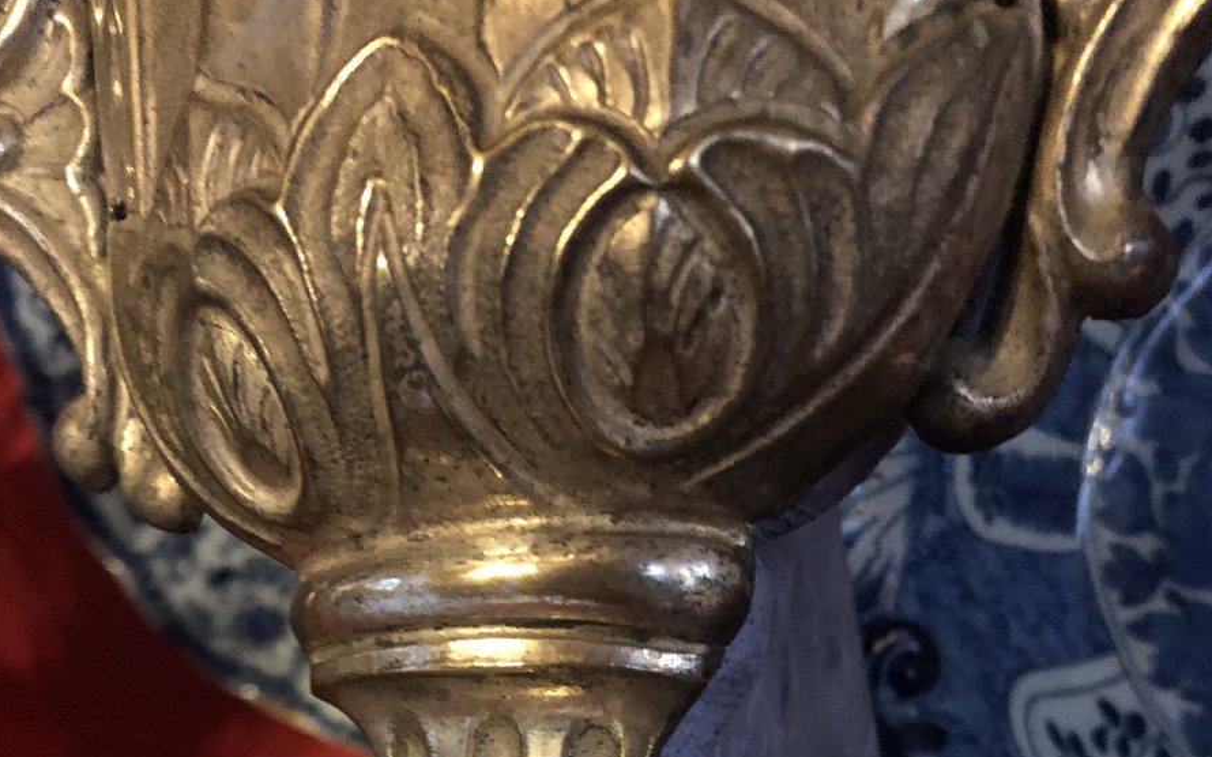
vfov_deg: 29.5
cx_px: 606
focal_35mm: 40
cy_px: 788
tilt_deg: -0.1
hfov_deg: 49.3
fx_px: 1321
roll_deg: -0.2
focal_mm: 4
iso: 125
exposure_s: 1/4
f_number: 1.8
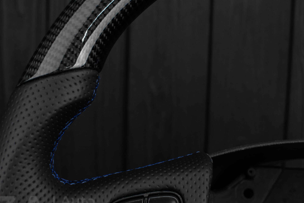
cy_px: 119
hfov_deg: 29.0
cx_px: 139
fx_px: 588
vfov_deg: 19.5
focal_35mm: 70
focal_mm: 35
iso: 500
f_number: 6.3
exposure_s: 1/125
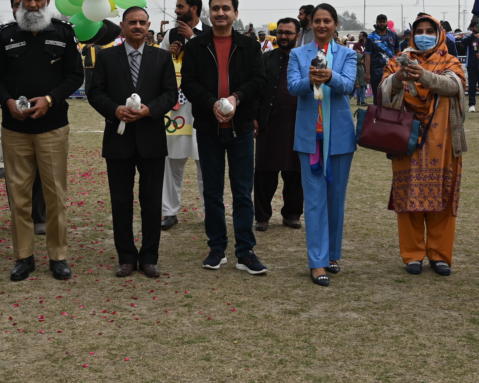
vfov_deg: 22.5
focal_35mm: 66
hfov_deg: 28.6
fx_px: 936
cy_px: 28
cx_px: 167
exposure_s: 1/160
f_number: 6.3
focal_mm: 30
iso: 100
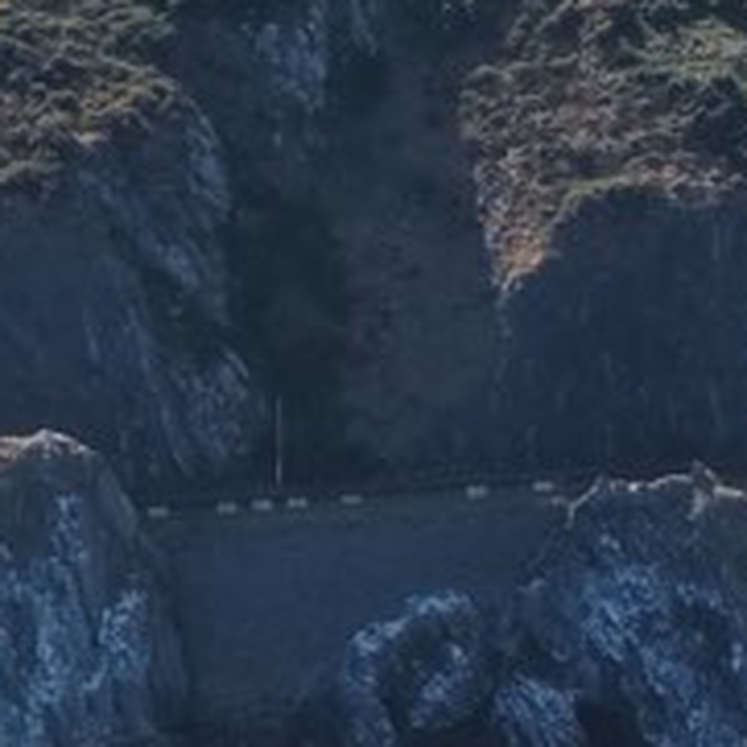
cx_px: 206
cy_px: -819
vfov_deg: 3.4
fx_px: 12500
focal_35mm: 512
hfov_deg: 3.4
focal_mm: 19.35
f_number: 2.8
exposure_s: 1/80
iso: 100
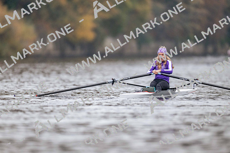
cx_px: 115
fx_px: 3834
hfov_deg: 3.4
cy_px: 76
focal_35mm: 600
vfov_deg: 2.3
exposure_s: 1/2500
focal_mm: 600
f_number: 4
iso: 5000
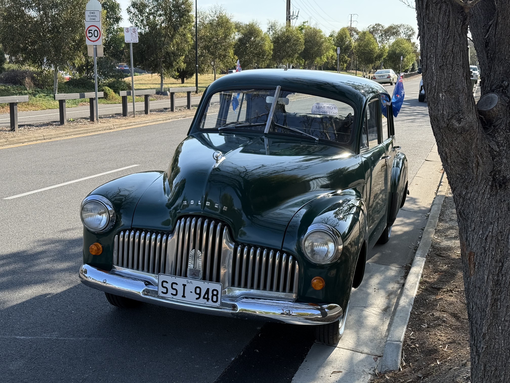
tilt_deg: -10.8
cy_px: 192
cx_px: 255
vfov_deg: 30.3
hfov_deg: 39.7
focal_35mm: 48
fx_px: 707
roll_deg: -0.4
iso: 100
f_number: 1.78
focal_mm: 6.76
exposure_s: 1/1642
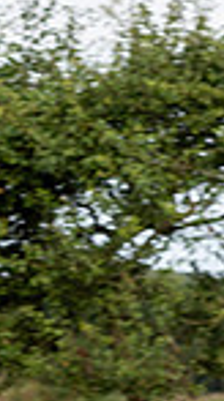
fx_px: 3507
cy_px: 340
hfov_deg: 3.5
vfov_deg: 6.5
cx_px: -508
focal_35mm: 330
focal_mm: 75
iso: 160
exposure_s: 1/640
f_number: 4
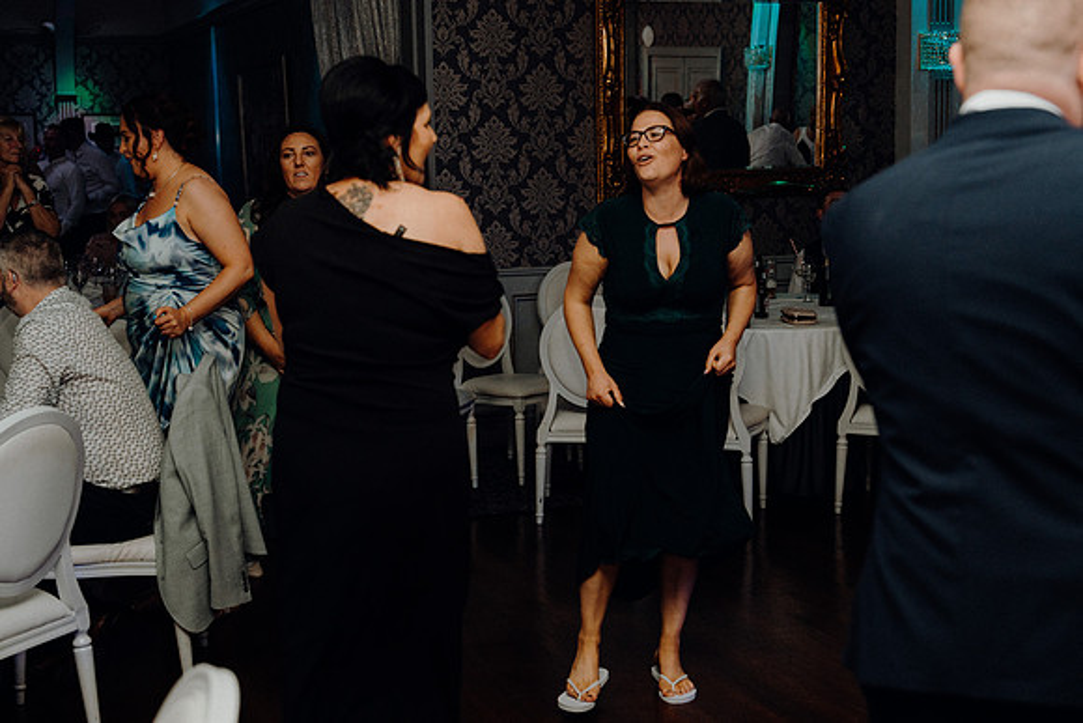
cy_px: 362
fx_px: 1535
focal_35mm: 51
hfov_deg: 38.9
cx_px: 542
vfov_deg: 26.5
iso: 2500
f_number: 3.5
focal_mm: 51
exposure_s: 1/160
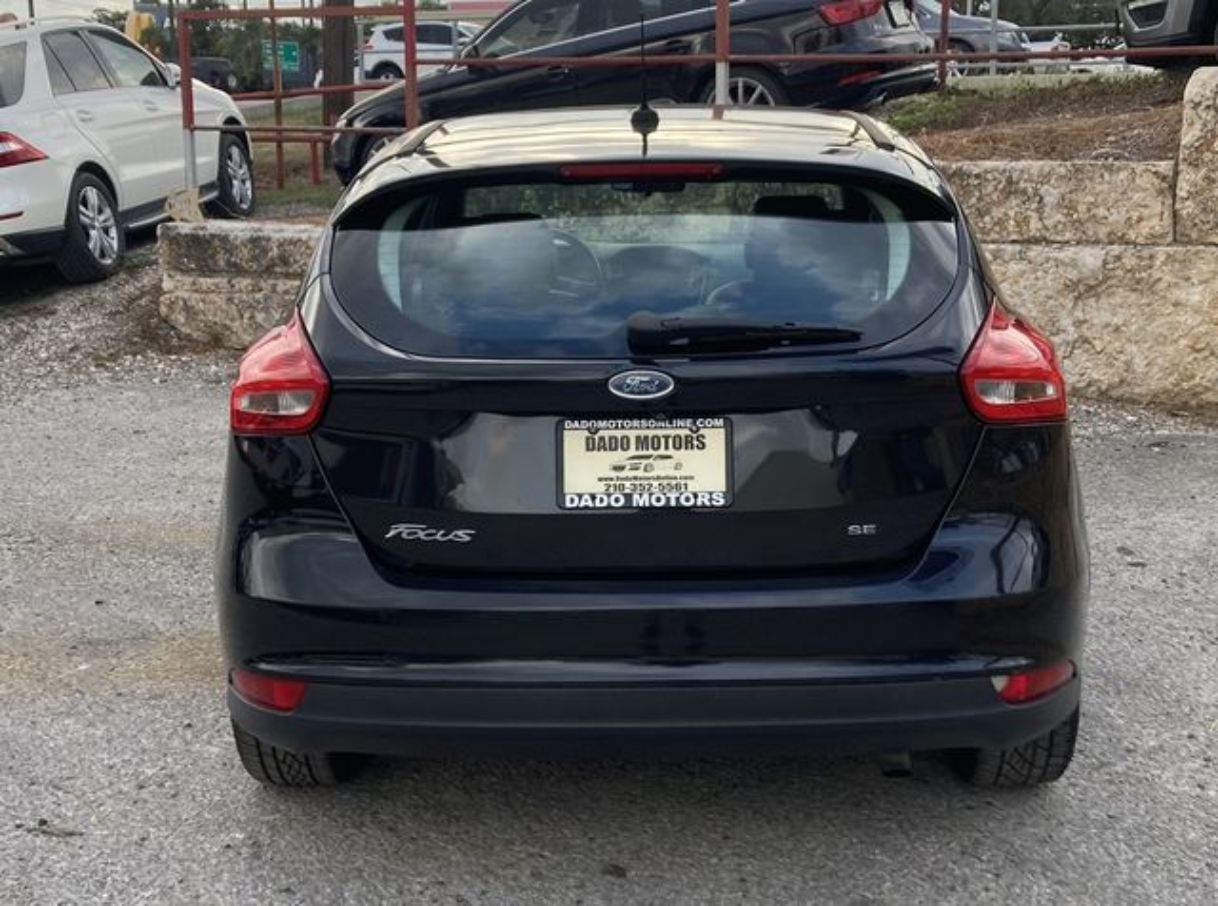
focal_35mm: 28
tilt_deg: -12.1
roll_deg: -0.5
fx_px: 982
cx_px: 609
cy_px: 453
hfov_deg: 63.6
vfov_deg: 49.5
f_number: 1.8
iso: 20
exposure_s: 1/231
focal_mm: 3.99
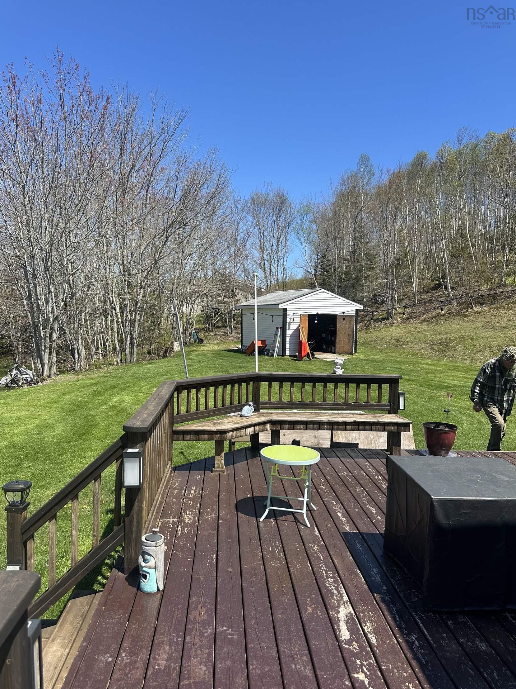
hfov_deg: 54.9
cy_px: 356
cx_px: 251
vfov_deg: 69.4
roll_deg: -0.5
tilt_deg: -5.5
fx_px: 497
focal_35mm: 25
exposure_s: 1/2809
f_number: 1.78
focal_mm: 6.86
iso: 80
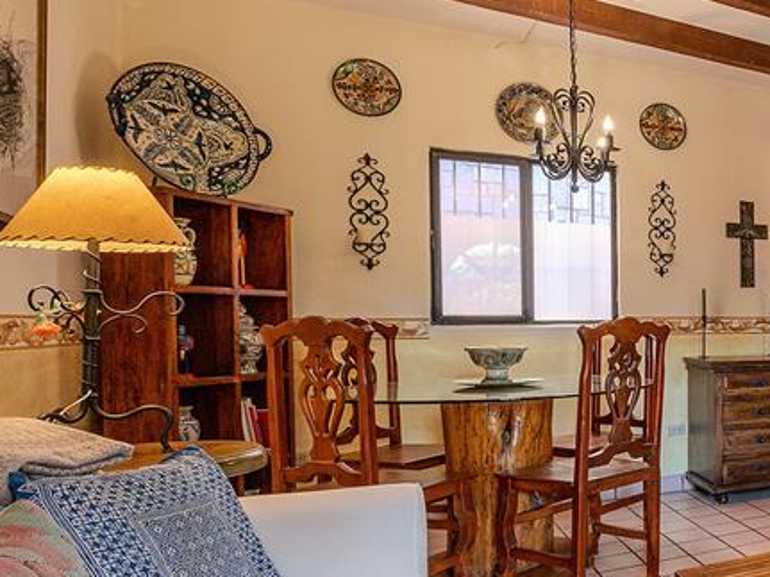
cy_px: 322
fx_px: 712
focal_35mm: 32
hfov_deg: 41.9
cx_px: 888
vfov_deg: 44.1
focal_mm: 14
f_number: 8
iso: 320
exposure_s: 1/13
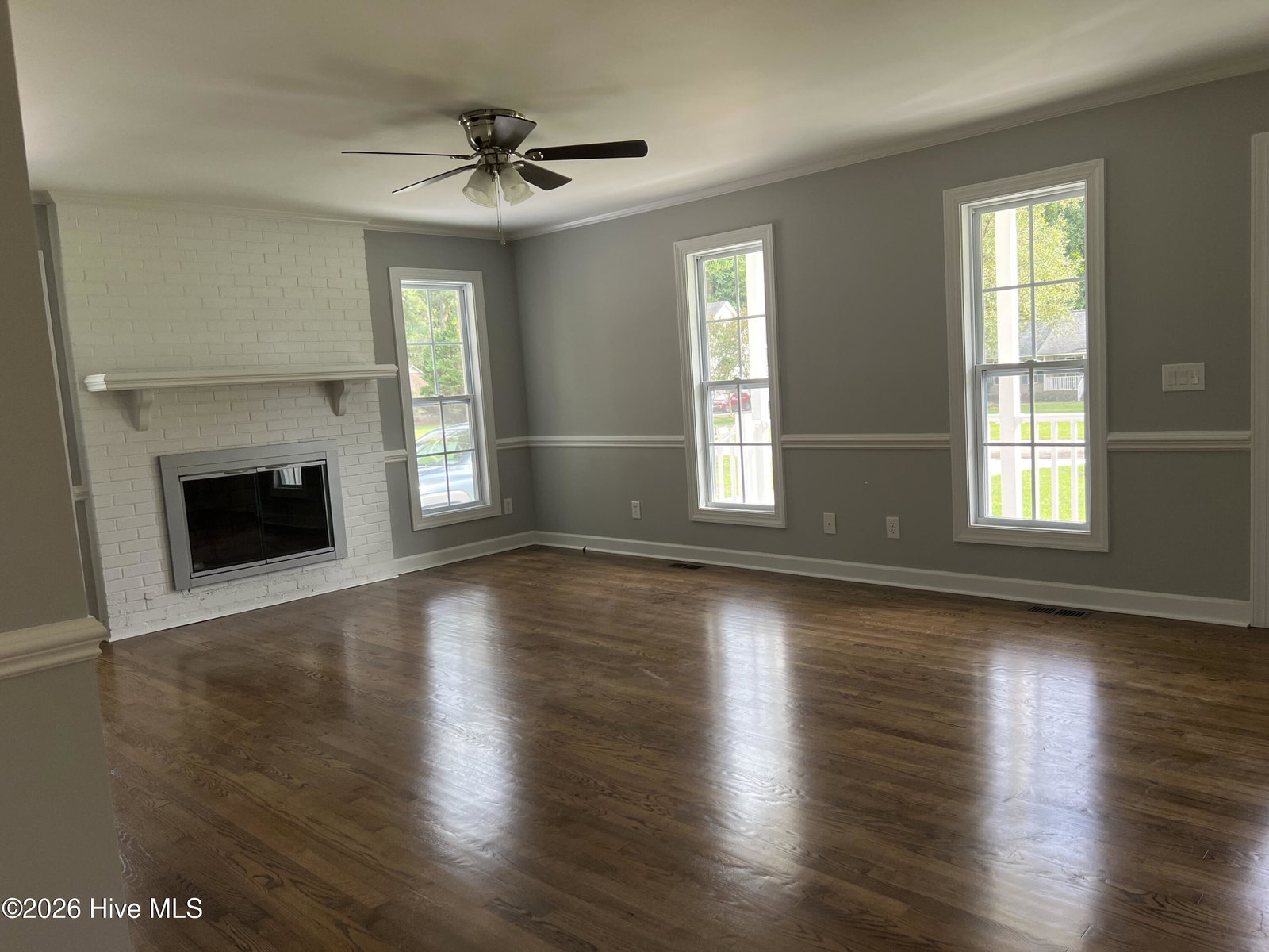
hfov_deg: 67.3
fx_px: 953
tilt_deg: -6.9
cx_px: 634
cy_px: 476
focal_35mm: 26
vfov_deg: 53.1
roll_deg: +3.3
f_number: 1.5
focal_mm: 5.7
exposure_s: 1/120
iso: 80
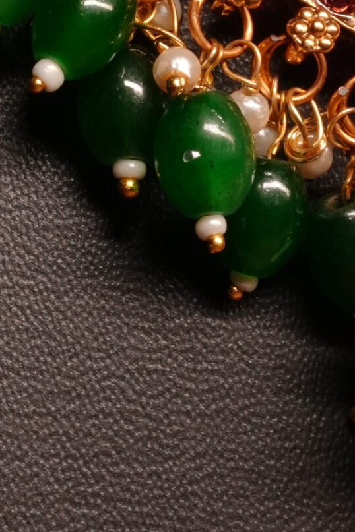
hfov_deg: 8.3
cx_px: 177
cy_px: -15
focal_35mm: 165
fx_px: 2440
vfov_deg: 12.3
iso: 3200
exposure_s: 1/100
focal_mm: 35
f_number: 16
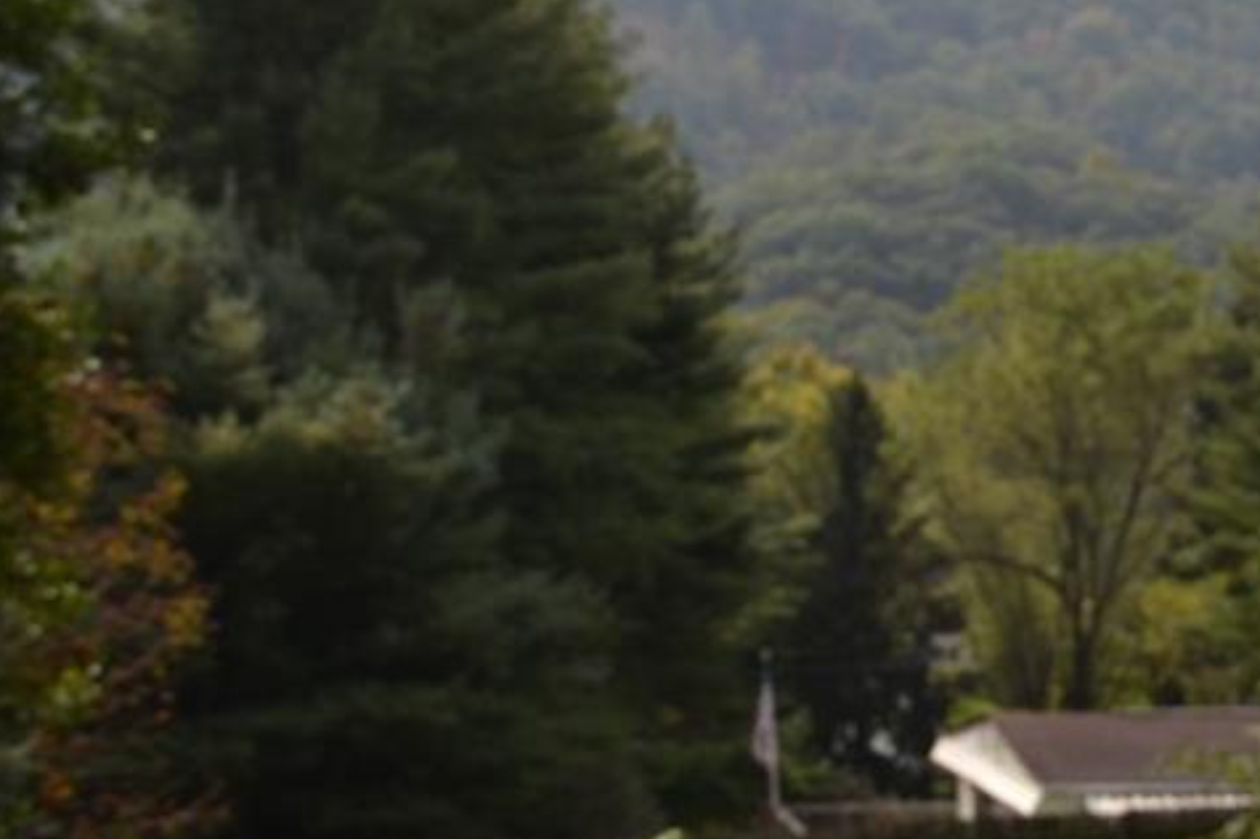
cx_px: 1300
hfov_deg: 20.3
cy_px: 467
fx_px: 3393
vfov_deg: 14.1
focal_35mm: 97
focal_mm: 30
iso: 100
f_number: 6.3
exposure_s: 1/200
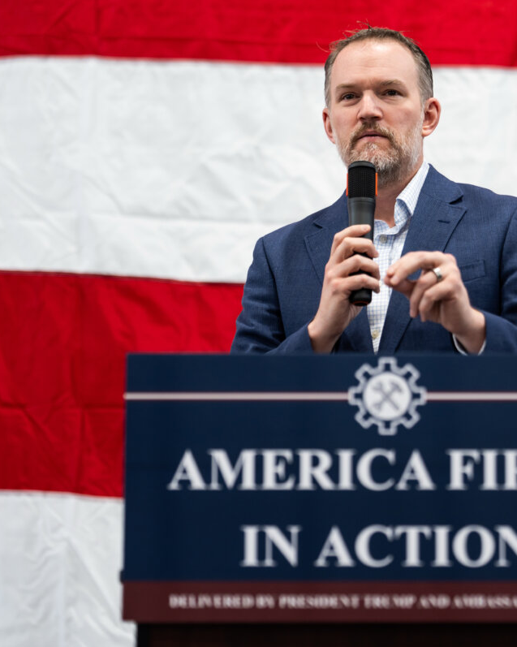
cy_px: 324
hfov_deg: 12.5
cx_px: 381
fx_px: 2354
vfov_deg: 15.6
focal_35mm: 123
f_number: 2
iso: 400
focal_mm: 87
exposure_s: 1/500
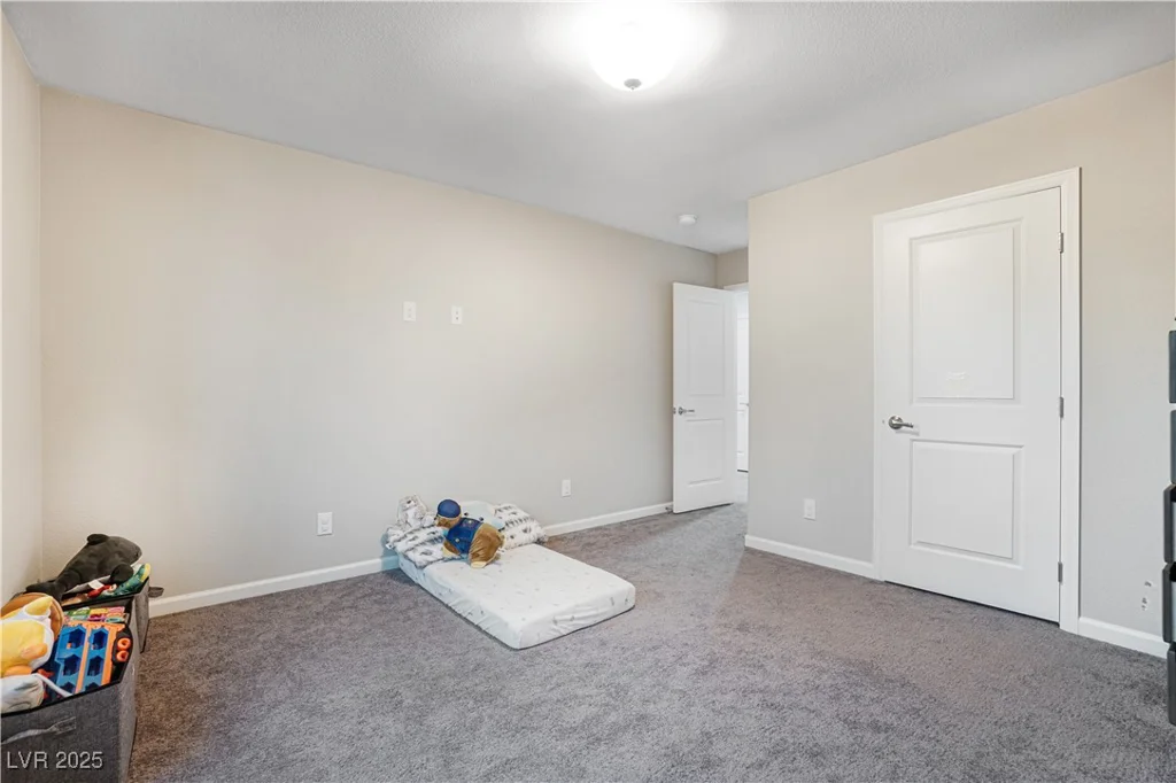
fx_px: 490
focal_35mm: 15
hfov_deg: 100.4
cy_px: 392
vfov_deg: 77.3
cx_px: 588
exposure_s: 1.3
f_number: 8
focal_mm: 10
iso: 400
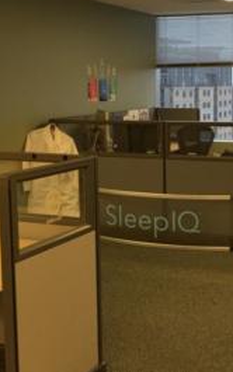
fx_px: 588
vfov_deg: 35.1
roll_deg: +0.0
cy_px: 173
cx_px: 205
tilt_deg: -7.8
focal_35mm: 58
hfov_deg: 21.9
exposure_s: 1/15
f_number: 2.2
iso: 25
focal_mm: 4.15
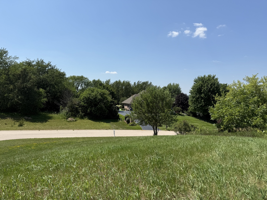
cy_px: 100
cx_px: 134
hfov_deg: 71.6
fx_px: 185
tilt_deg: -1.2
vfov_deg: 56.8
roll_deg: -0.3
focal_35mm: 24
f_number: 1.78
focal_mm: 6.76
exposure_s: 1/4975
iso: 80
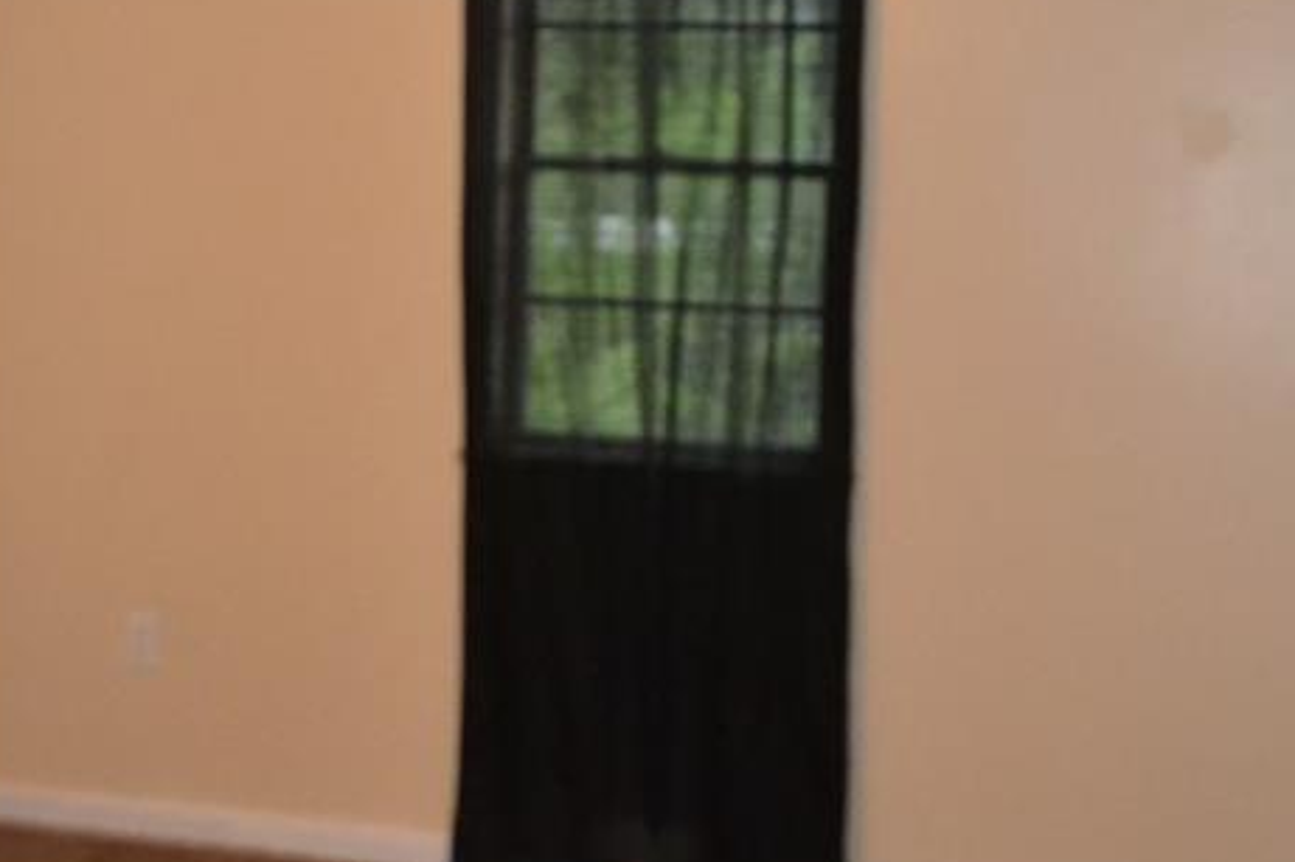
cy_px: 244
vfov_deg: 22.4
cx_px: 598
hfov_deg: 33.4
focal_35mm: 60
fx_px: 2157
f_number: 3.5
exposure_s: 1/60
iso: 2500
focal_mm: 18
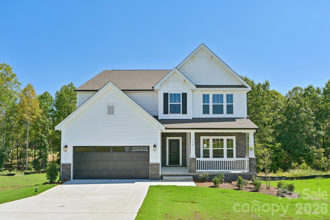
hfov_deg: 73.7
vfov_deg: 53.1
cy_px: 110
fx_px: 220
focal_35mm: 24
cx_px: 165
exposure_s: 1/400
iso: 100
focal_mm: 24
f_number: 8
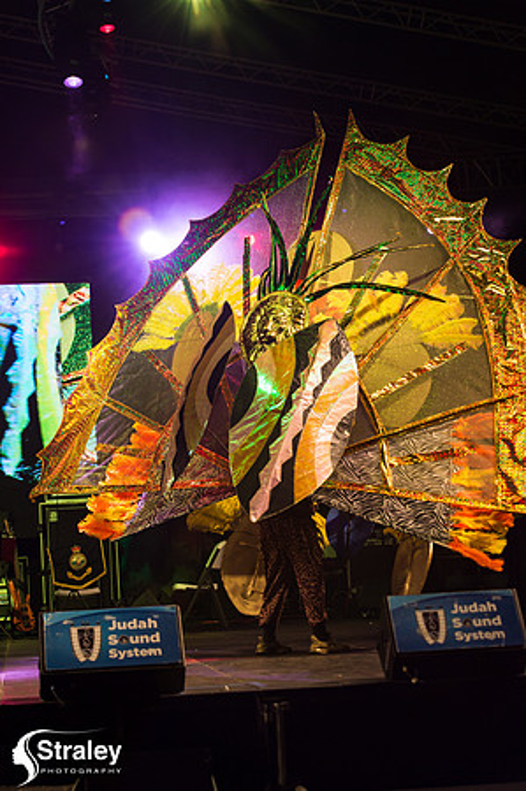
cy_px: 396
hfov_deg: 19.4
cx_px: 263
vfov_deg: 28.9
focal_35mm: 70
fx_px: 1538
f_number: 5.6
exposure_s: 1/320
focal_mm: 70
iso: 2000
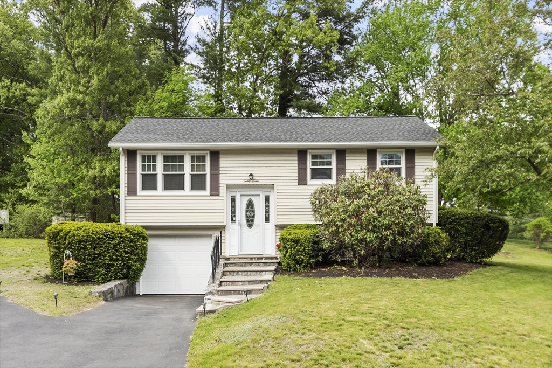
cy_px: 184
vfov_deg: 40.0
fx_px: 506
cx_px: 276
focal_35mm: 33
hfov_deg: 57.2
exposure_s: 1/125
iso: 250
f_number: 8
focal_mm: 22
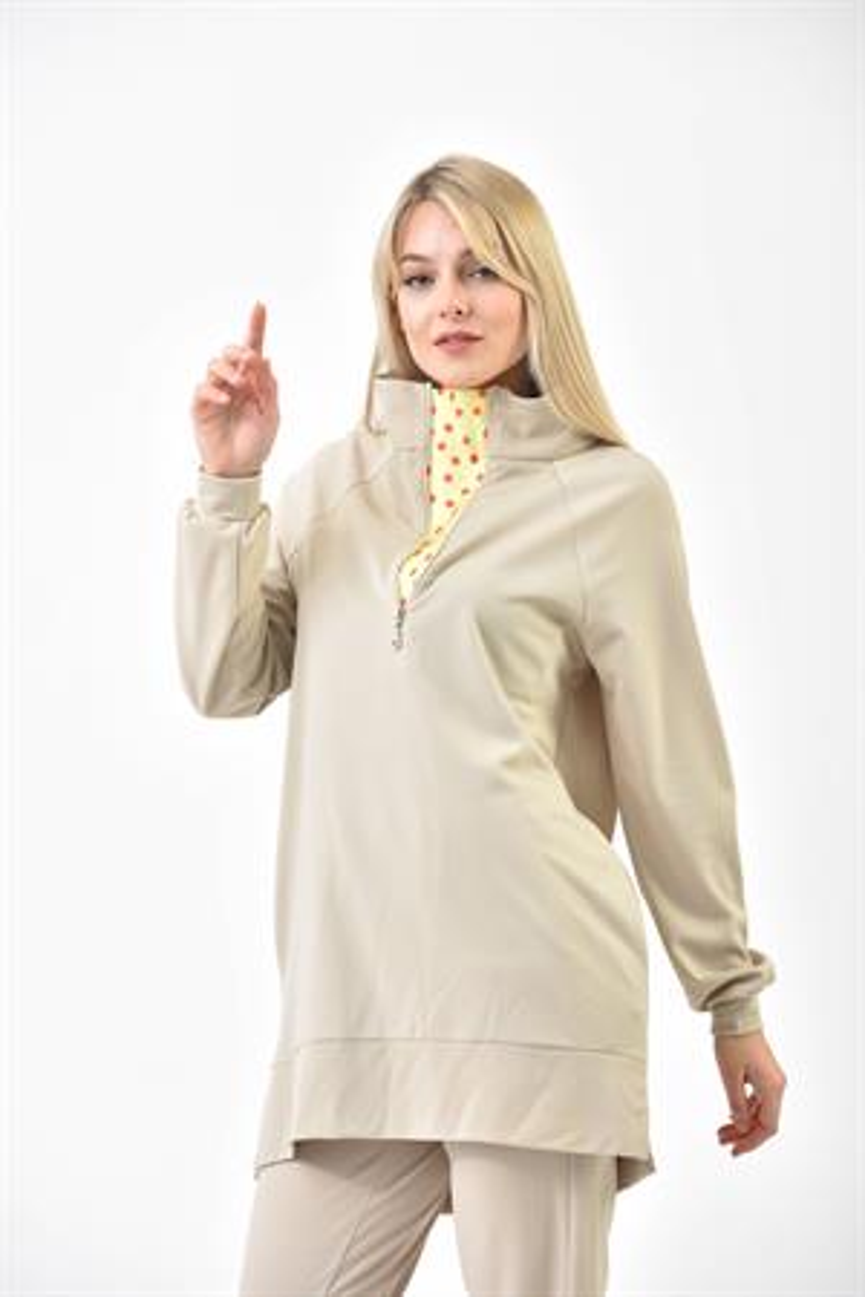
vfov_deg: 15.2
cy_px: 648
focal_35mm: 135
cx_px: 432
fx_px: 4865
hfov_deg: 10.2
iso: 100
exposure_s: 1/160
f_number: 6.3
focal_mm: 135
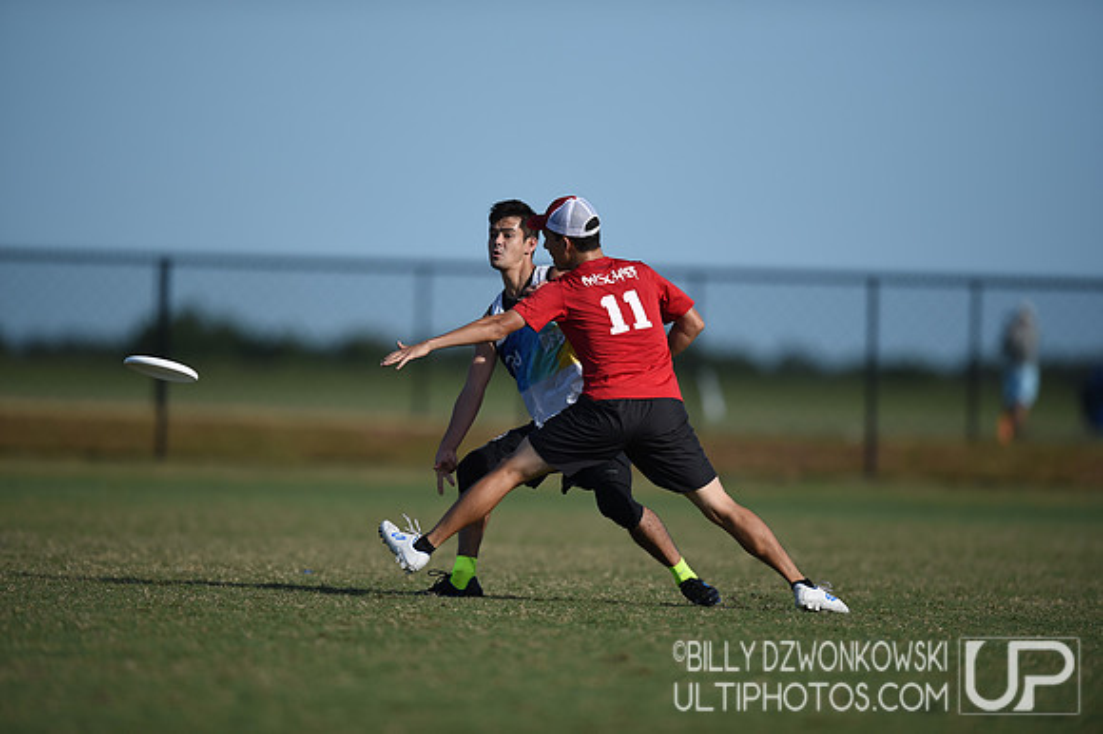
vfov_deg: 3.4
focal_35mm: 400
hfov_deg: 5.2
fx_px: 12248
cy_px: 367
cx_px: 552
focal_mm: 400
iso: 100
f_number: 2.8
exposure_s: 1/2500
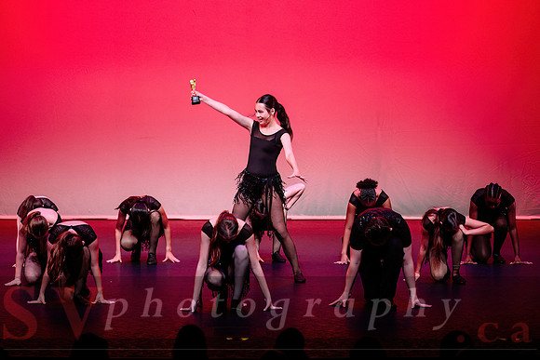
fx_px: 2012
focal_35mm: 134
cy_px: 160
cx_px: 241
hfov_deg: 15.3
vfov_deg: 10.2
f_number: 2.8
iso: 1250
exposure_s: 1/640
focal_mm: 120
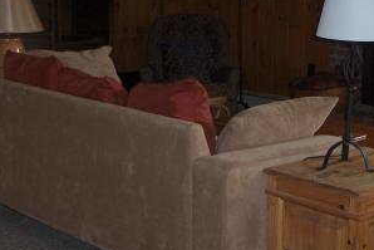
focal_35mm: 79
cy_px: 88
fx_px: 821
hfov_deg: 25.0
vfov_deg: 17.3
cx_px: 321
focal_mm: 8
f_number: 2.8
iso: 100
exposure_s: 1/60
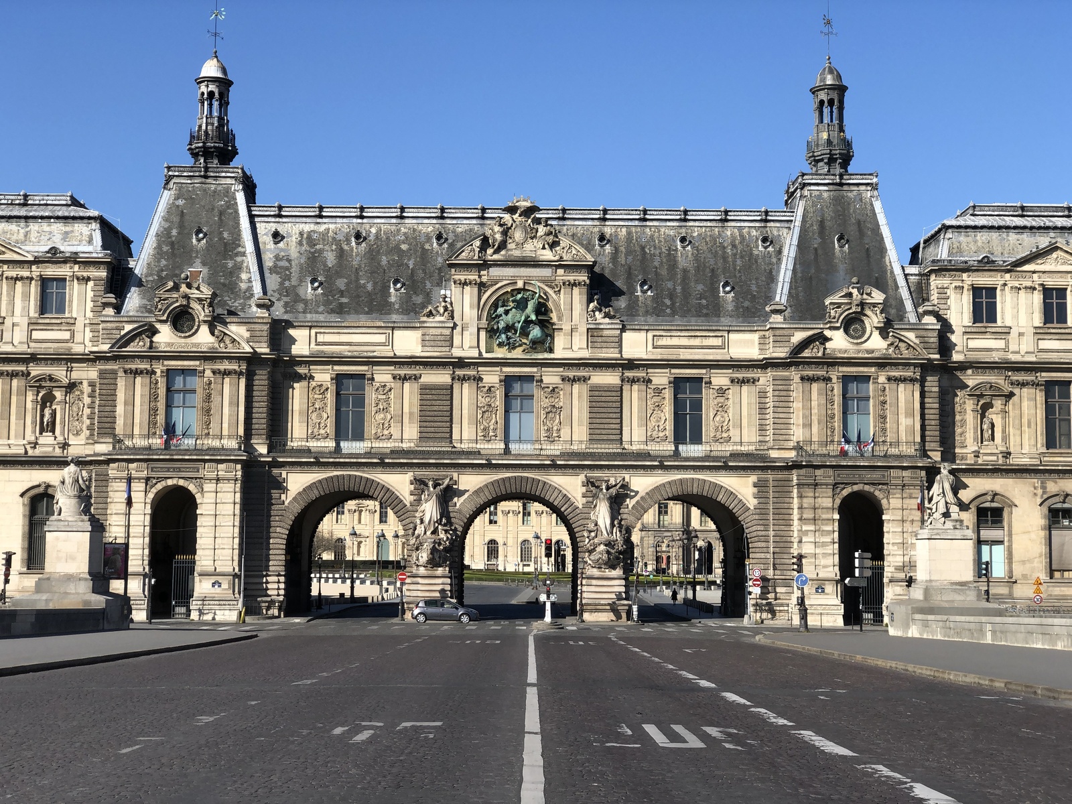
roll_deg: +0.2
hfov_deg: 36.8
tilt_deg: +5.0
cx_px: 536
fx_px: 1610
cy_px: 402
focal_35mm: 52
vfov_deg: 28.0
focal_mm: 6
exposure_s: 1/1171
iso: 16
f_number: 2.4
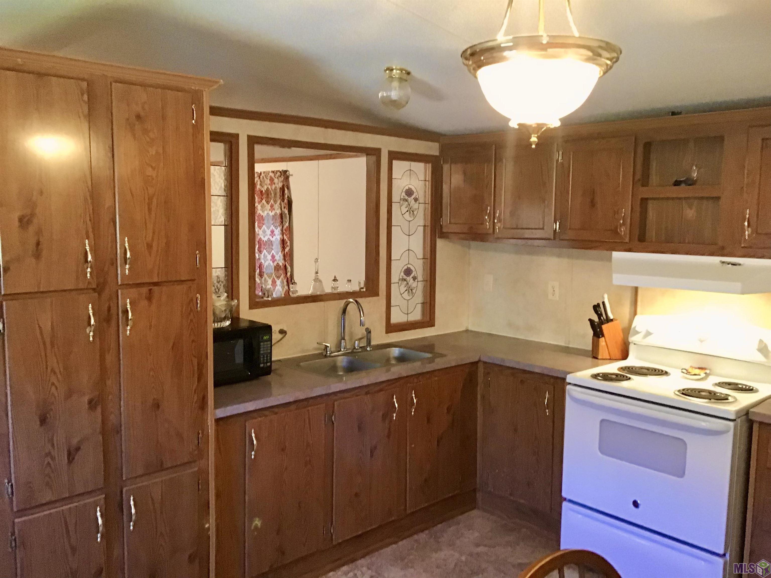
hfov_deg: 58.4
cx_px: 386
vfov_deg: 45.4
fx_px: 690
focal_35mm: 31
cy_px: 289
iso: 200
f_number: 2.4
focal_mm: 3.3
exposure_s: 1/17
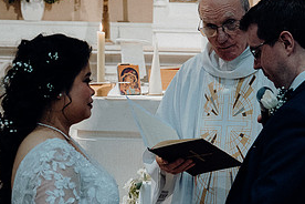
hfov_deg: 16.0
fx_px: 1084
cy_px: 137
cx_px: 207
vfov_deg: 10.7
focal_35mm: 128
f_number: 3.5
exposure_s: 1/160
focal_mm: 41
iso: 1600
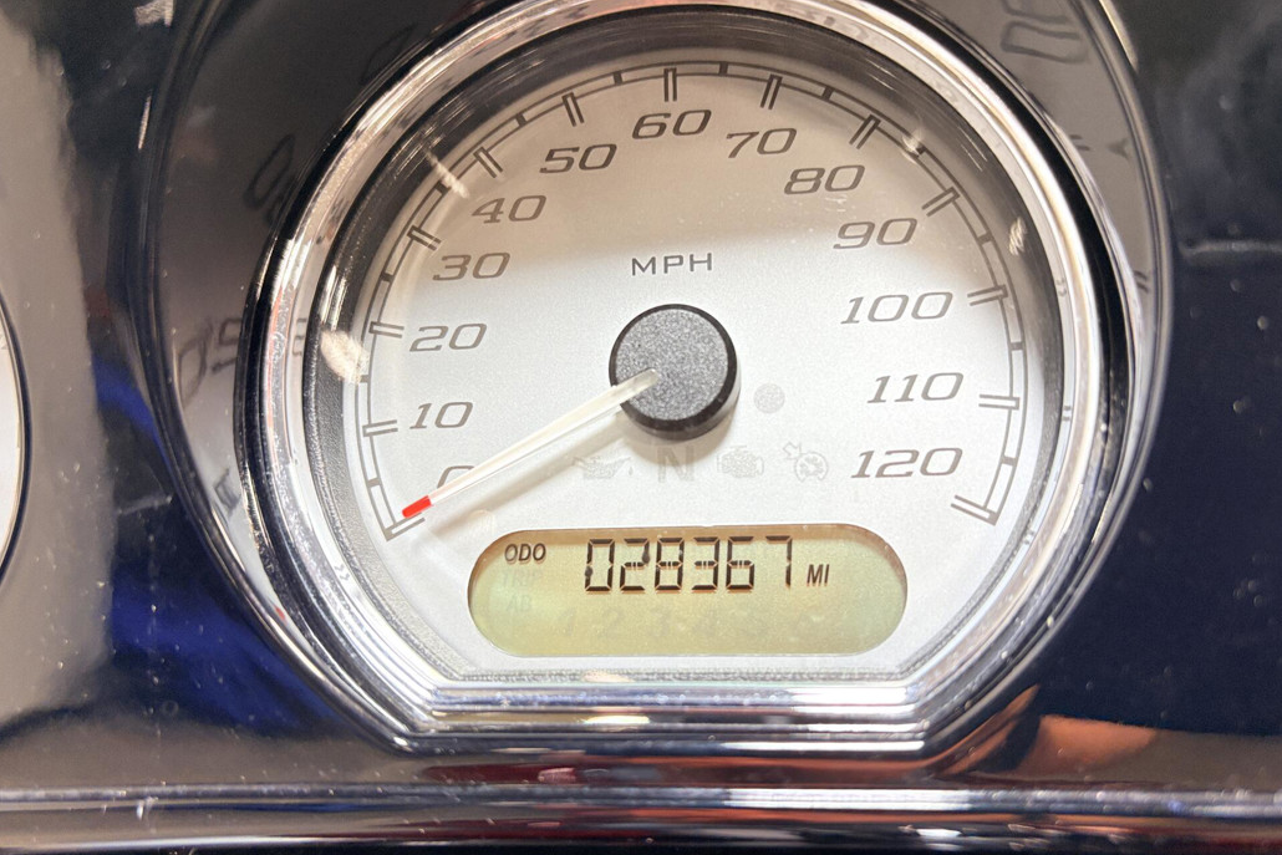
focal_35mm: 28
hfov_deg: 65.5
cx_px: 634
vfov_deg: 46.3
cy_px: 487
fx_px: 997
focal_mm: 5.96
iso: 100
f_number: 1.6
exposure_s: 1/120
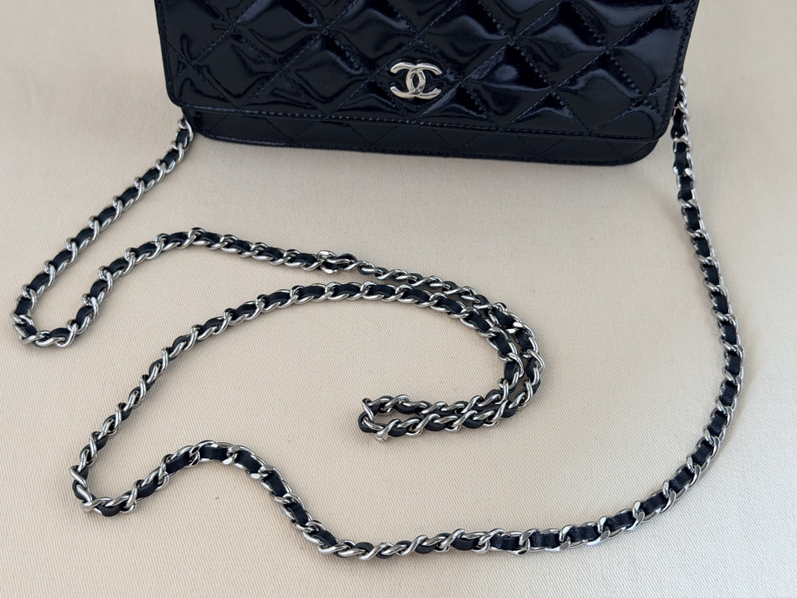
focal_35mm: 48
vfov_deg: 30.3
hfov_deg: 39.7
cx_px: 398
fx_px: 1105
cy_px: 299
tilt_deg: -51.3
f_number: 1.78
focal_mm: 6.76
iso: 125
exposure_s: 1/57
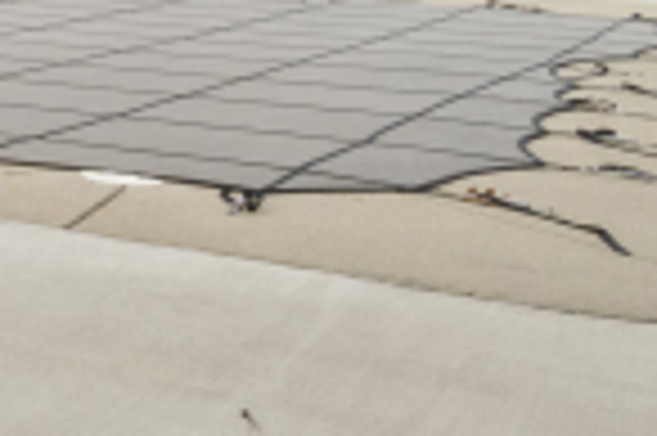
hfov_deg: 17.3
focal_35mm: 77
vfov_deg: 16.7
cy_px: -126
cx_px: -716
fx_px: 1404
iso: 400
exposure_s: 1/50
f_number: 11
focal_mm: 10
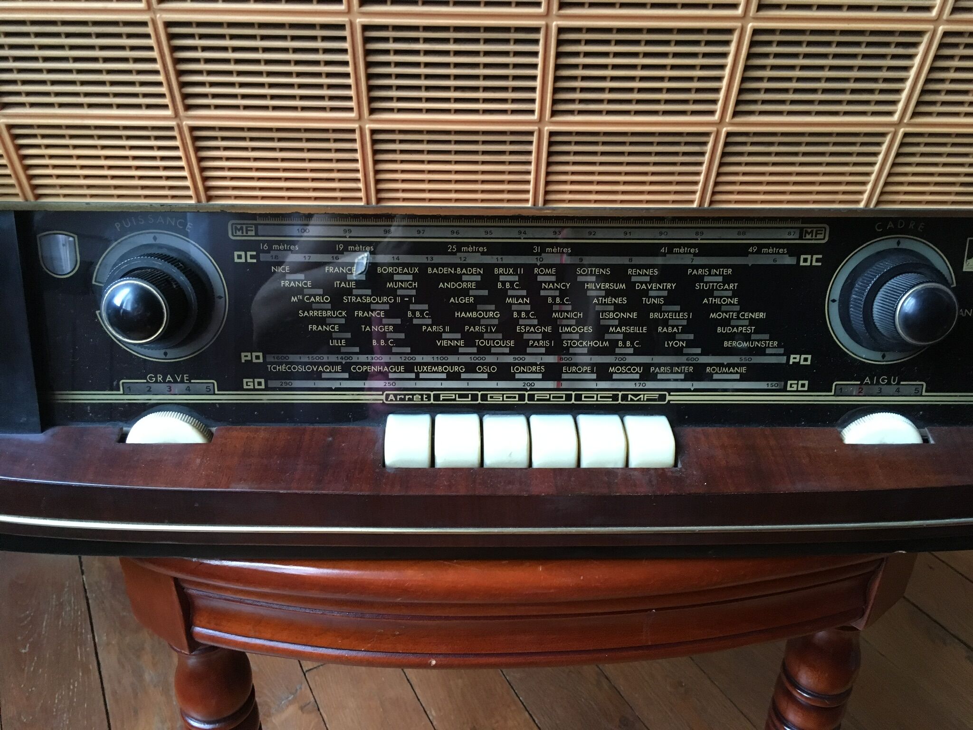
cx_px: 486
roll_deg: -0.8
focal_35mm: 29
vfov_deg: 48.2
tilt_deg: -29.4
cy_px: 365
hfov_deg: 61.7
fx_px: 815
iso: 200
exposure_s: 1/17
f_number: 2.2
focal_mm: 4.15
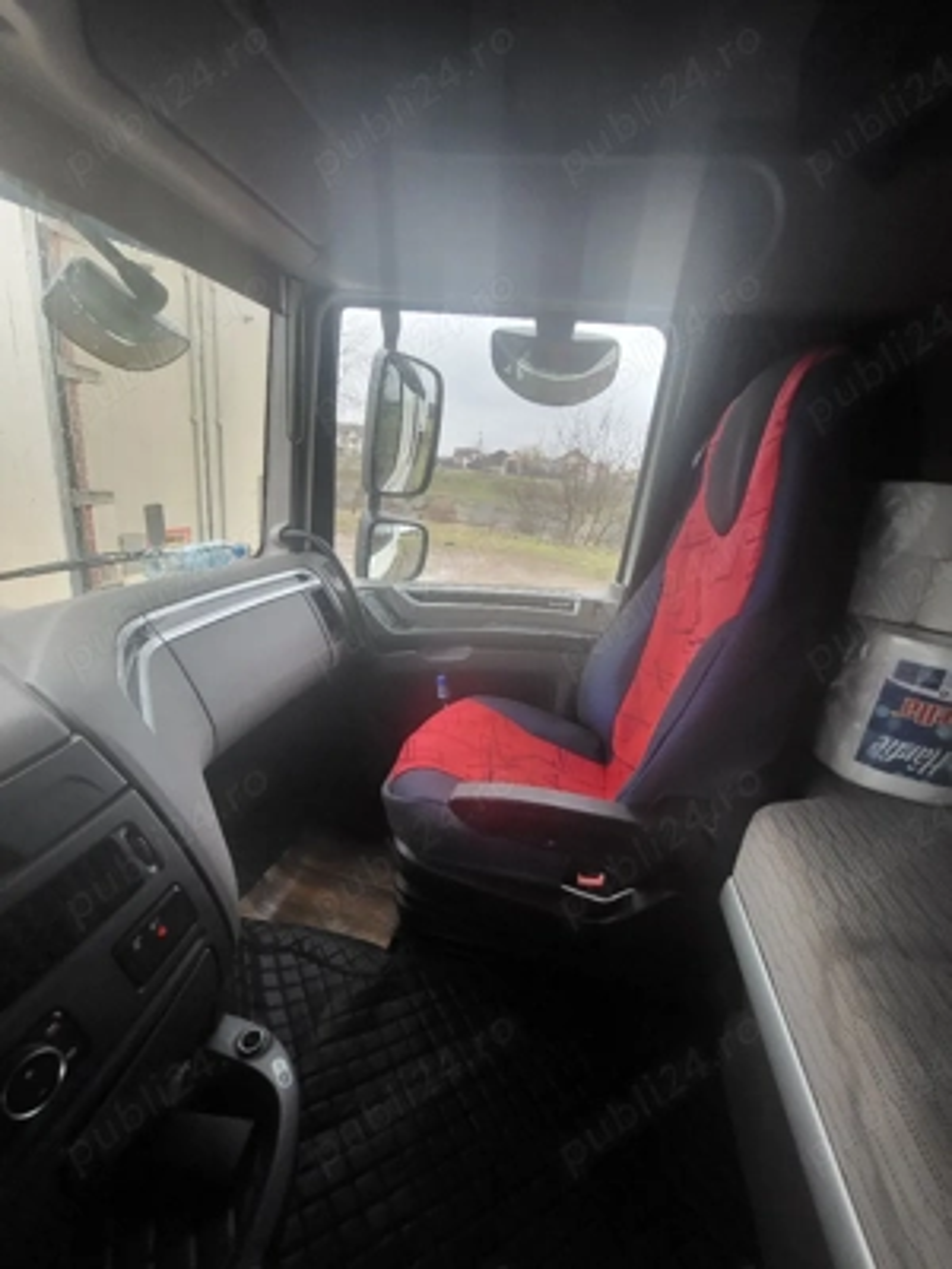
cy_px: 634
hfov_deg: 89.9
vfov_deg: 106.2
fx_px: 477
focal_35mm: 13
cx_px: 476
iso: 200
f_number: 2.2
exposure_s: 1/50
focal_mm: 1.74
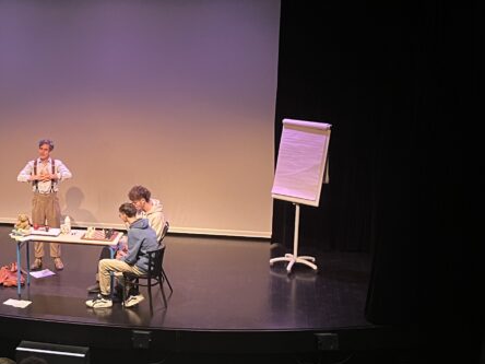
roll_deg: +1.1
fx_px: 841
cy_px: 184
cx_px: 34
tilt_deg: -13.3
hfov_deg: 30.5
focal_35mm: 60
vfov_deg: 24.4
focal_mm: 5.1
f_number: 1.6
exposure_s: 1/28
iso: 500
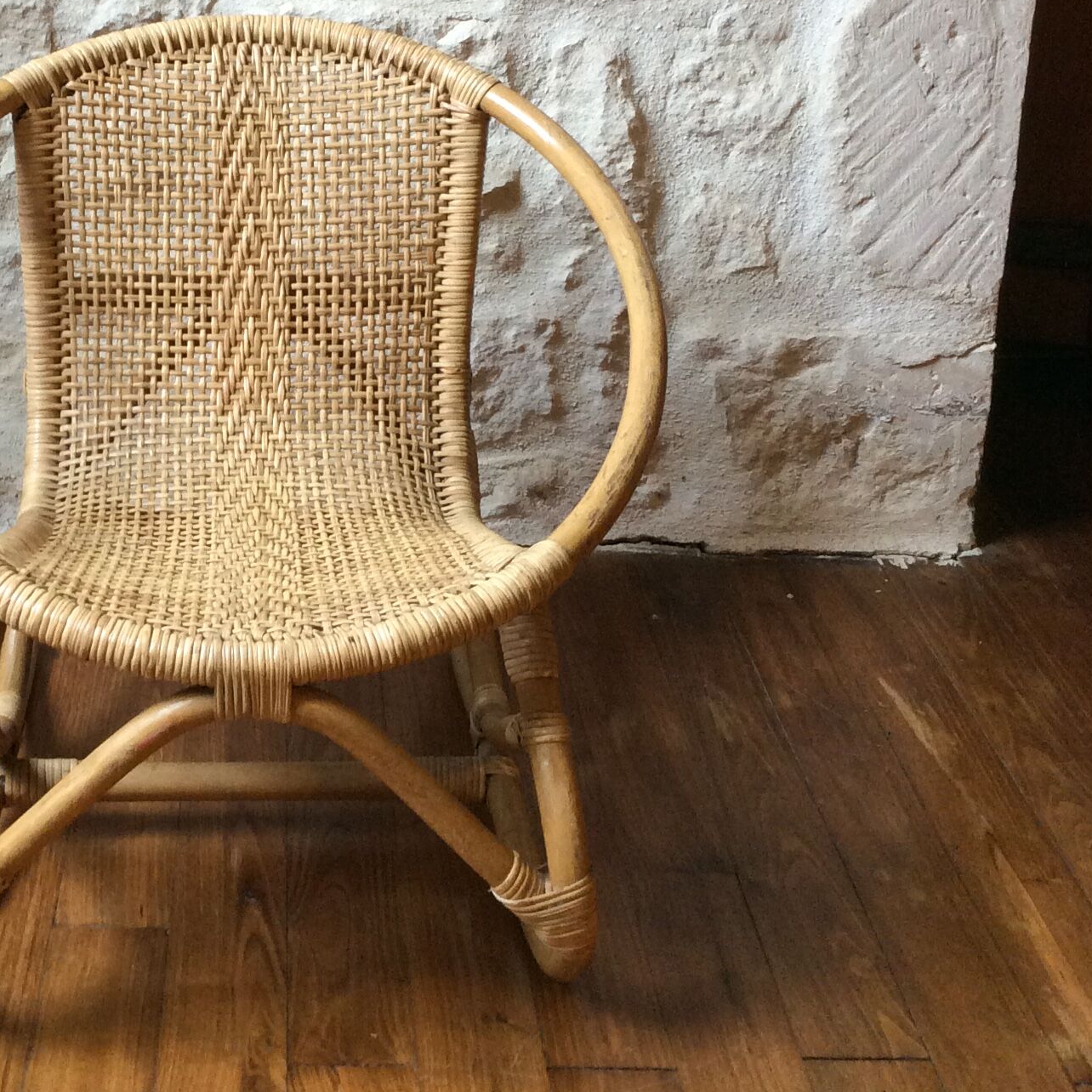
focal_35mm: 57
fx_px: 2034
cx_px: 292
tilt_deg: -17.2
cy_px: 264
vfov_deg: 29.5
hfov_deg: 29.6
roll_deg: +0.4
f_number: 2.4
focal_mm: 3.3
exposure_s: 1/25
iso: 80
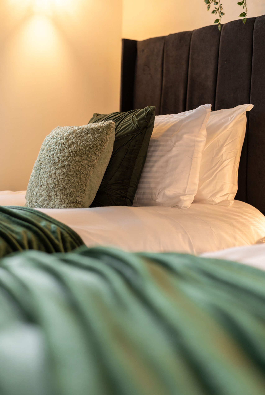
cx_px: 132
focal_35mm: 50
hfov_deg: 27.1
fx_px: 549
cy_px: 198
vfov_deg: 39.5
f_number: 2
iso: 640
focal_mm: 50
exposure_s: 1/160
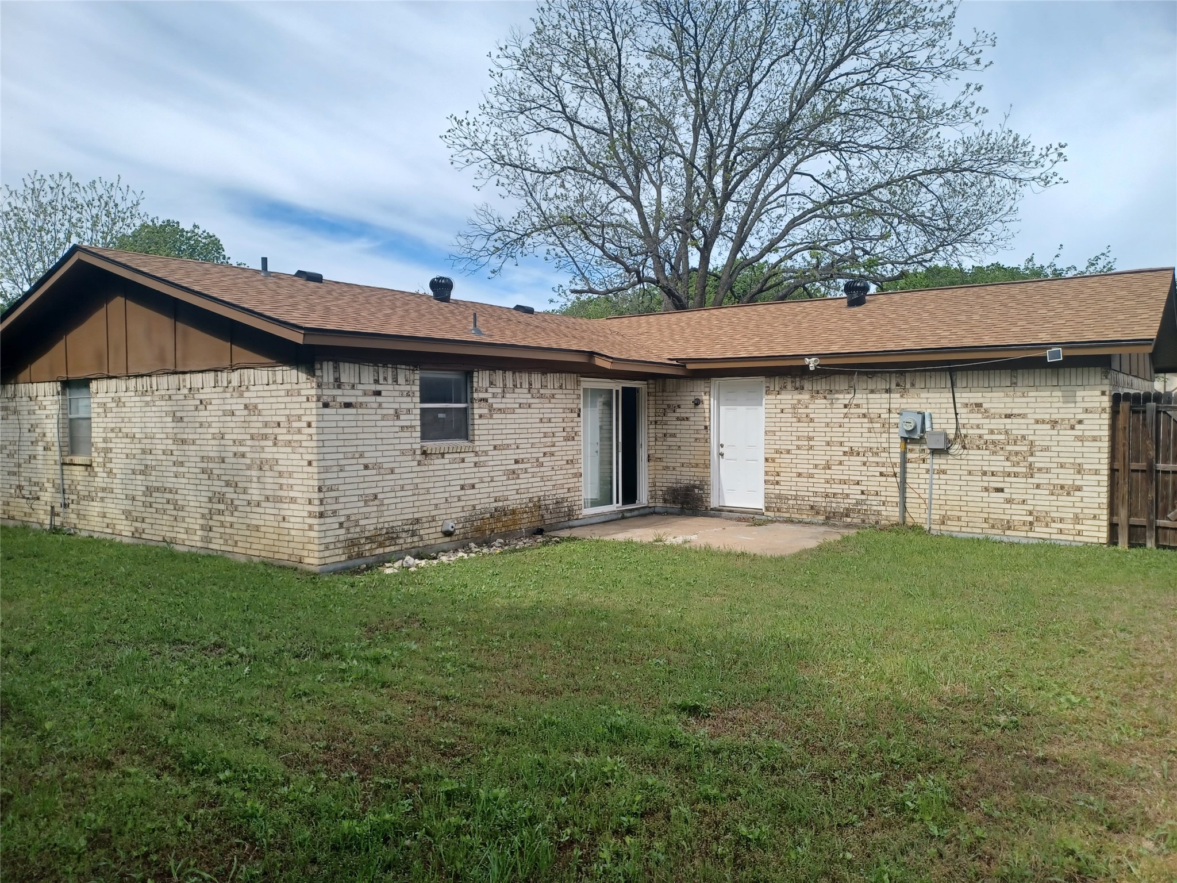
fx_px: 850
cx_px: 588
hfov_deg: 69.4
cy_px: 442
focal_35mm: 25
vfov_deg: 54.9
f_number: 1.8
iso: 32
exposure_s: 1/418
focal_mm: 4.6
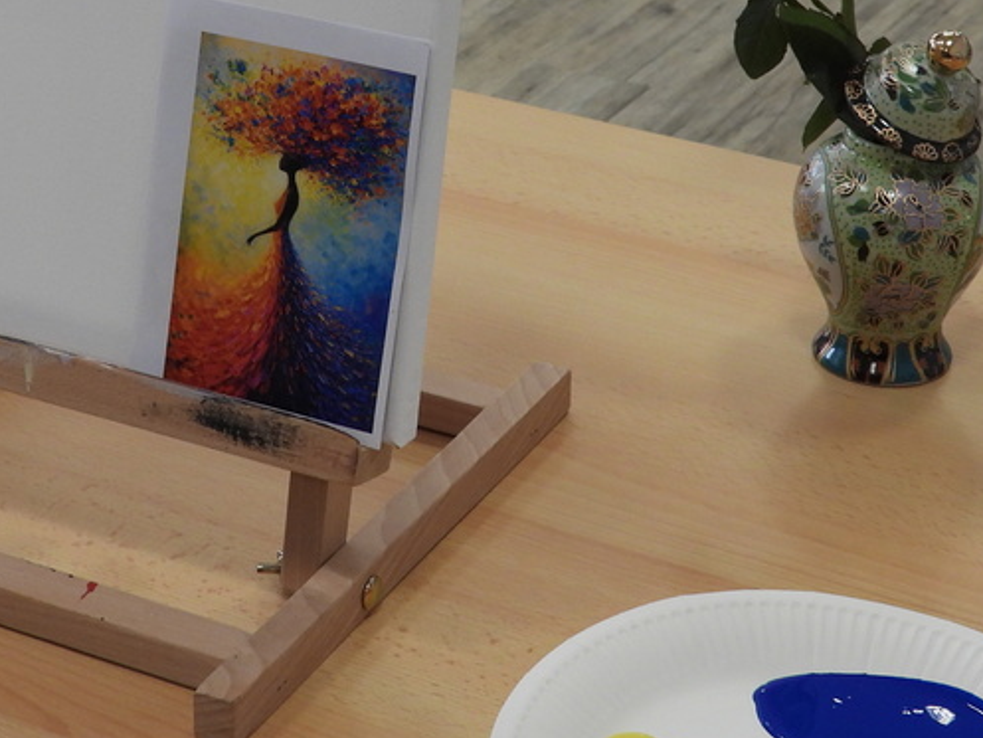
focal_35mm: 99
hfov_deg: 19.8
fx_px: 2812
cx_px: 324
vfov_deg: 14.8
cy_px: 97
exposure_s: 1/30
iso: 160
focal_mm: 7.4
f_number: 3.2
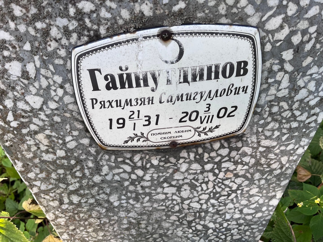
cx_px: 162
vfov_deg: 53.1
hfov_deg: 67.3
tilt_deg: -36.3
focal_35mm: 26
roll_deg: -1.4
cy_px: 121
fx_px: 243
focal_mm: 5.1
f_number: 1.6
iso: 80
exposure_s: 1/121
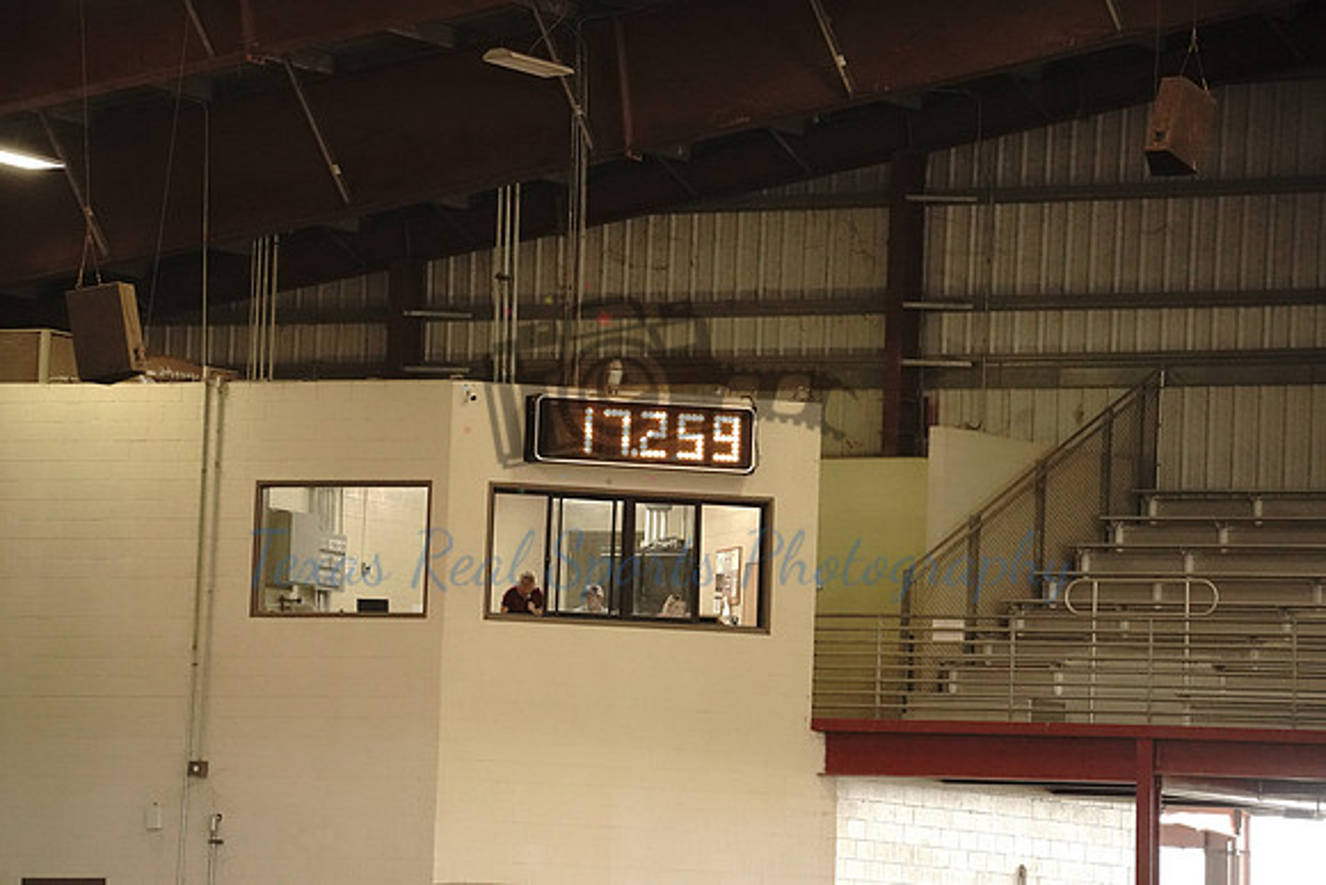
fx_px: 7368
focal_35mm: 200
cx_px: 663
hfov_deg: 10.3
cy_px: 442
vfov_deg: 6.9
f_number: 3.2
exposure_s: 1/1000
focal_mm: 200
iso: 12800
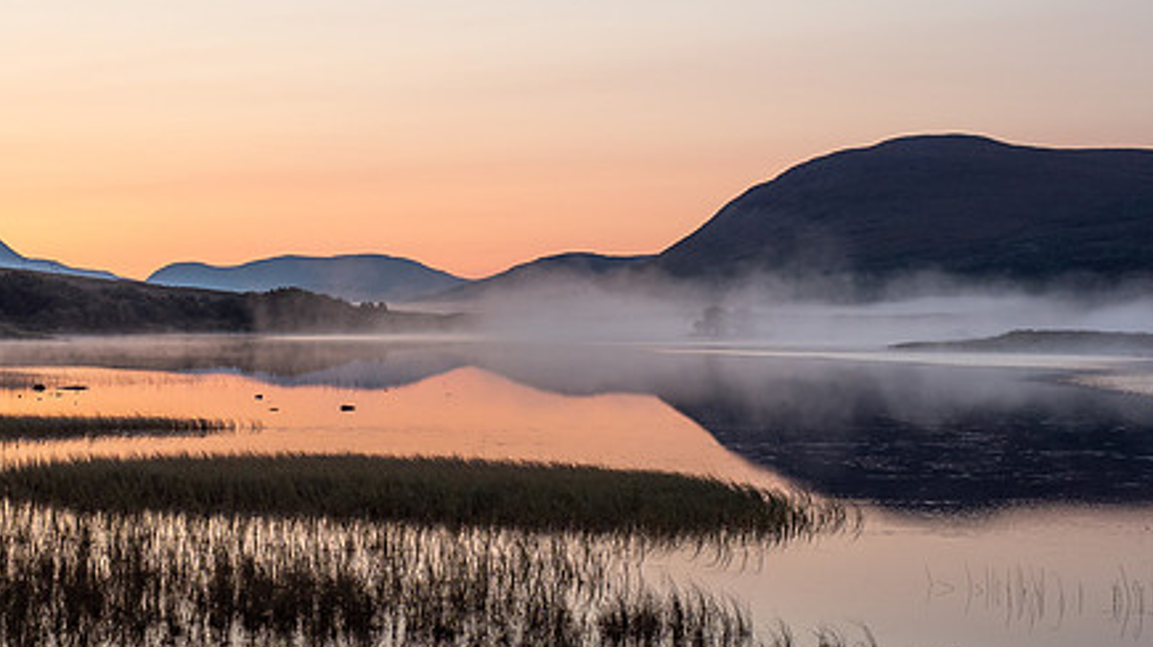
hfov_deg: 22.9
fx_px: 2841
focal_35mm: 93
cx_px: 469
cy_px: 81
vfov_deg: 12.9
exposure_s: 1/50
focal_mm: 32
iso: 200
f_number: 7.1
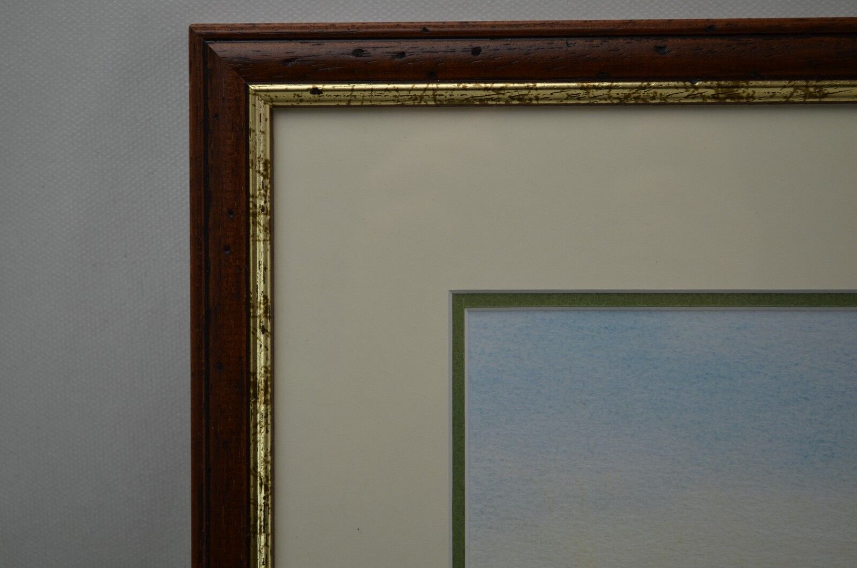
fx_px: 1711
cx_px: 428
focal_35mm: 72
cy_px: 284
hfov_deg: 28.1
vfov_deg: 18.8
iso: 220
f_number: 5.6
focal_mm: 48
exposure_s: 1/125
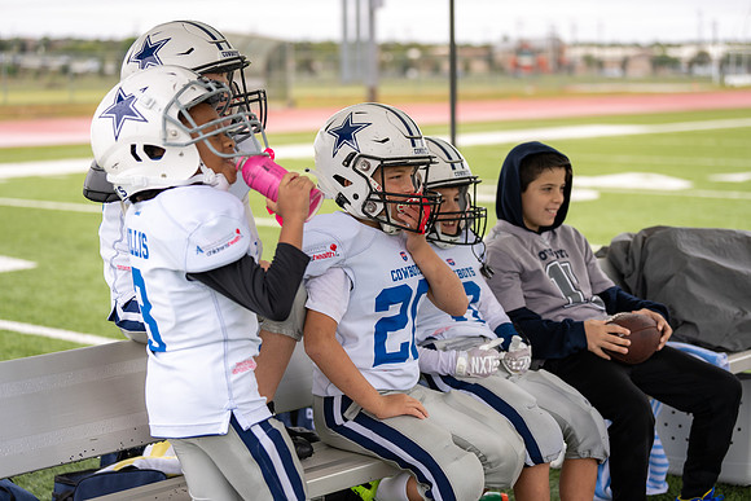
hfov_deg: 28.8
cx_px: 376
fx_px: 1461
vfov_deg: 19.5
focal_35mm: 70
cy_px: 250
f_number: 2.8
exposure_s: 1/640
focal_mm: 70
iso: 160
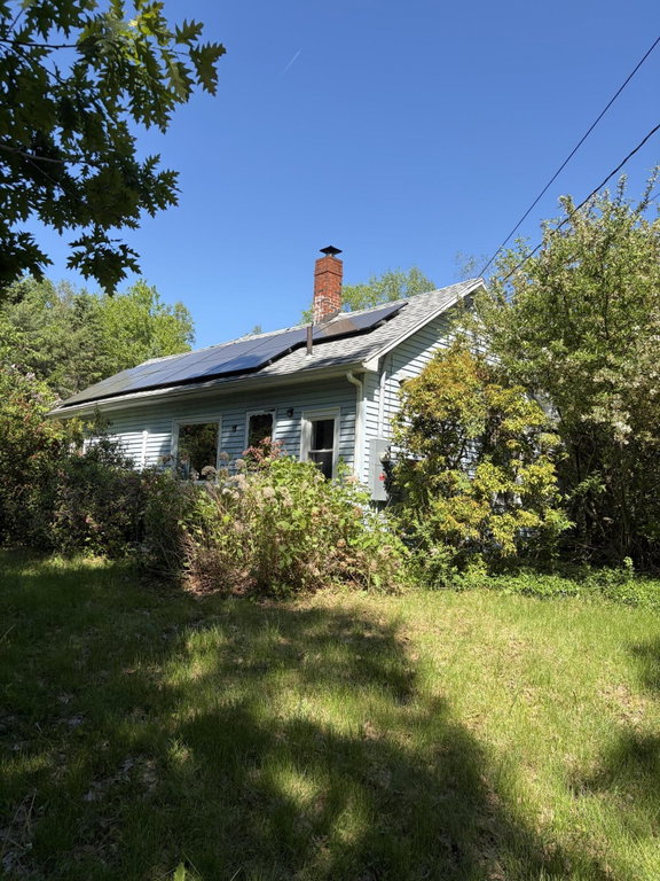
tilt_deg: +5.9
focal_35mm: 26
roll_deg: -2.8
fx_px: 661
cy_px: 440
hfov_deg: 53.1
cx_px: 330
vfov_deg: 67.3
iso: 50
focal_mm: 5.96
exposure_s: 1/1667
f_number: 1.6
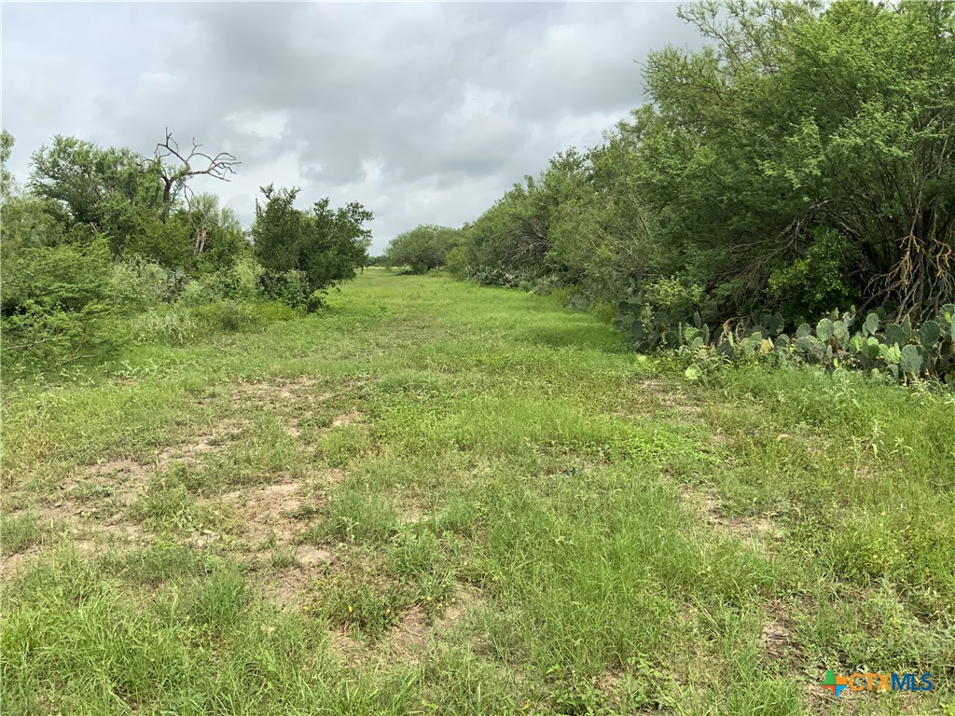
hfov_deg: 61.7
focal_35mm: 29
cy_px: 358
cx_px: 478
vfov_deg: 48.2
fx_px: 800
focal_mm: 3
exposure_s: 1/1534
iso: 16
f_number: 1.8
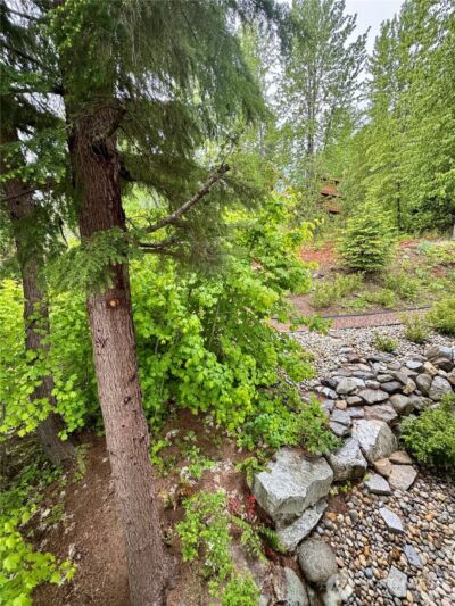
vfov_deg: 102.1
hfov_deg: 85.7
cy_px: 303
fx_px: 245
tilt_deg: -14.0
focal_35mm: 14
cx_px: 228
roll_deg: -0.3
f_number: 2.2
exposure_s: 1/99
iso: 125
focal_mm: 2.22
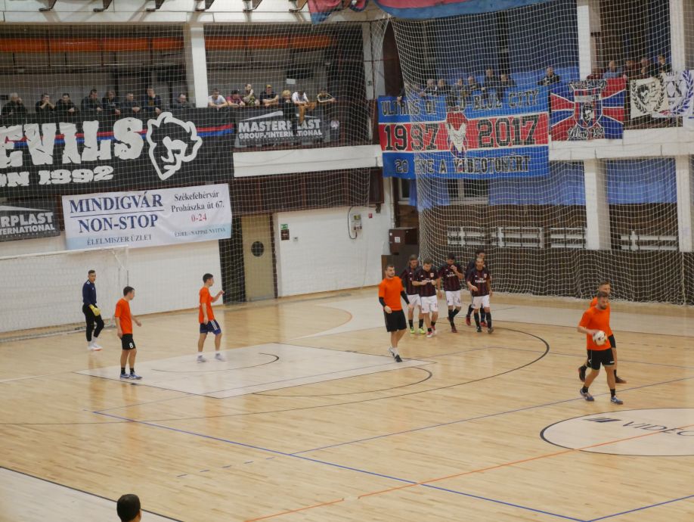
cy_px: 261
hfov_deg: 23.3
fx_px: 1685
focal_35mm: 84
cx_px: 347
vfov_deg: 17.6
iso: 3200
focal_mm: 42
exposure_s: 1/80
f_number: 5.6
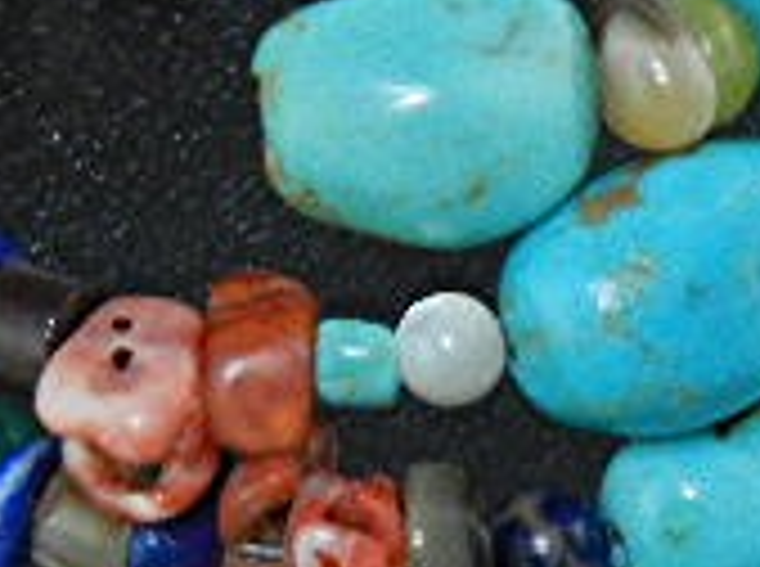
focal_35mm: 224
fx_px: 4908
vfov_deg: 6.6
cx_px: 499
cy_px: 140
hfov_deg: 8.9
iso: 800
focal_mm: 10.6
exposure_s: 1/30
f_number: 8
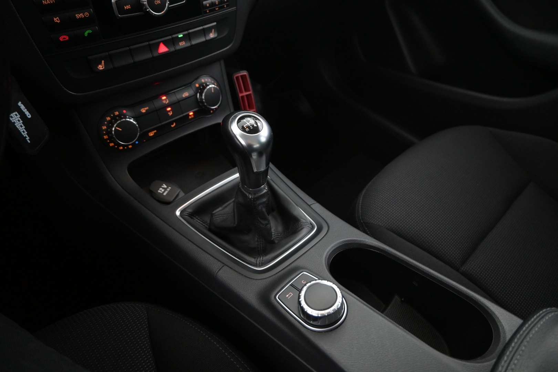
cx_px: 279
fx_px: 372
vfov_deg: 53.1
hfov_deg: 73.7
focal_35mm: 24
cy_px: 186
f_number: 3.5
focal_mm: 16
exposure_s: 1/30
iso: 2500
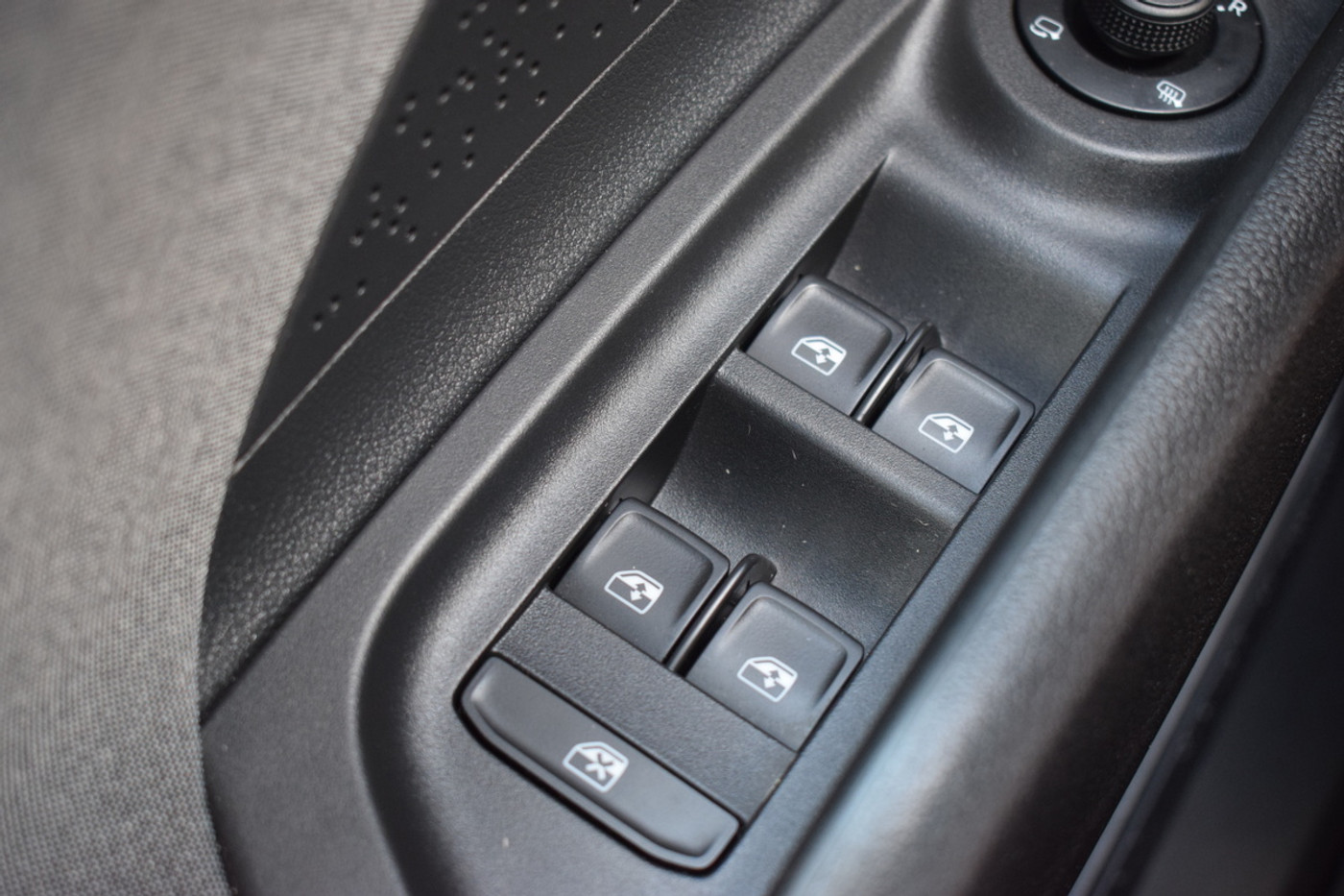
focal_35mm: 52
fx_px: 1960
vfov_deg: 25.7
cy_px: 448
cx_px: 672
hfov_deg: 37.9
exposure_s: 1/60
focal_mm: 35
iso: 1400
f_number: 4.5
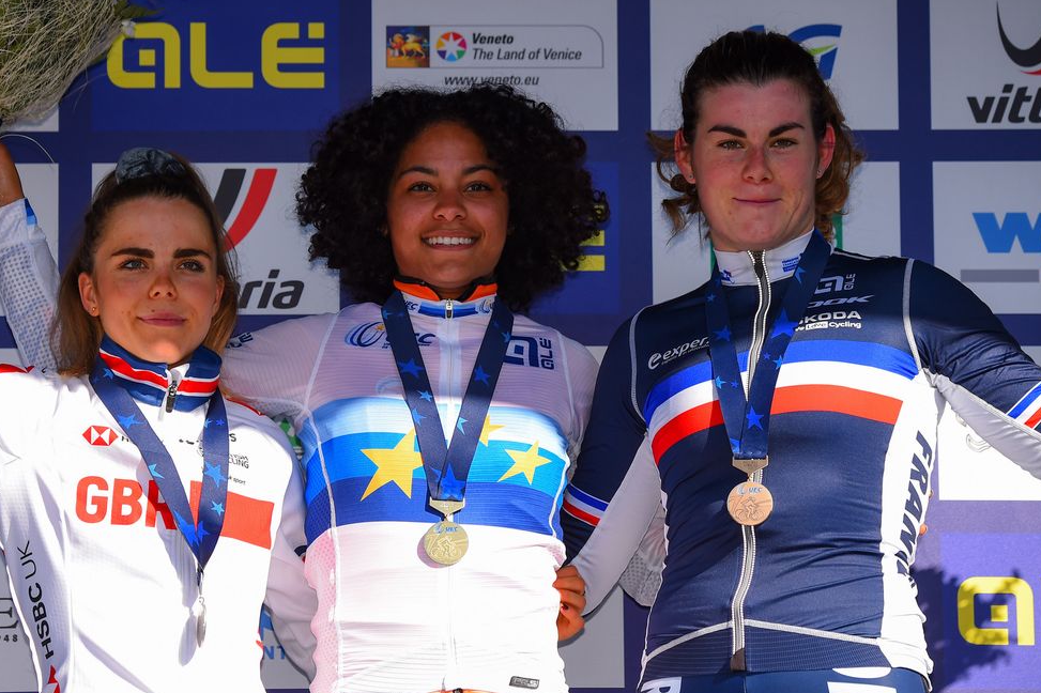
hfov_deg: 8.0
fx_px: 7486
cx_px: 447
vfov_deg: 5.3
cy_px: 383
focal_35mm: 259
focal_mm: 210
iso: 320
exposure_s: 1/1000
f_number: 6.3
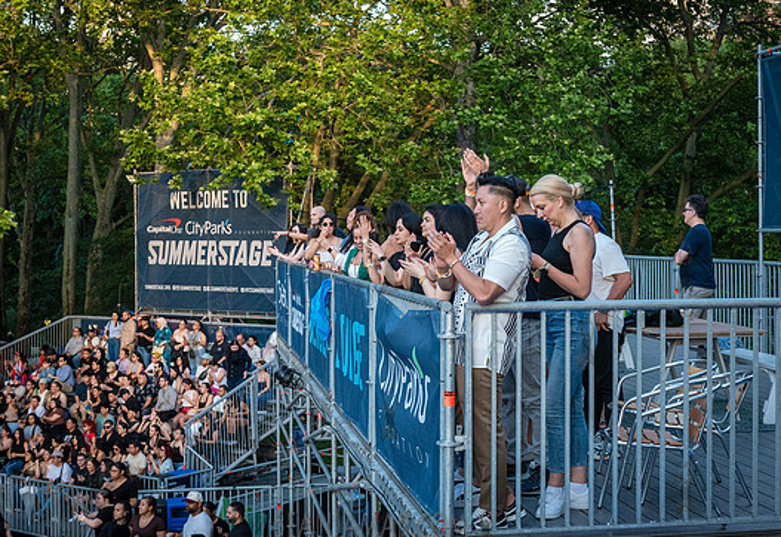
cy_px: 253
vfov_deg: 24.3
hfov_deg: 34.7
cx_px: 419
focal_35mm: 57
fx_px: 1248
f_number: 5.6
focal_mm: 48
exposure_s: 1/500
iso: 2500
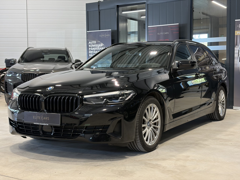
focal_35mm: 52
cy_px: 90
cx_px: 120
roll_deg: +0.7
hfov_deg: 36.8
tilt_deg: -3.4
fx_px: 361
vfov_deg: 28.0
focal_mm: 5.96
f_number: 1.6
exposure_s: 1/60
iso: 100
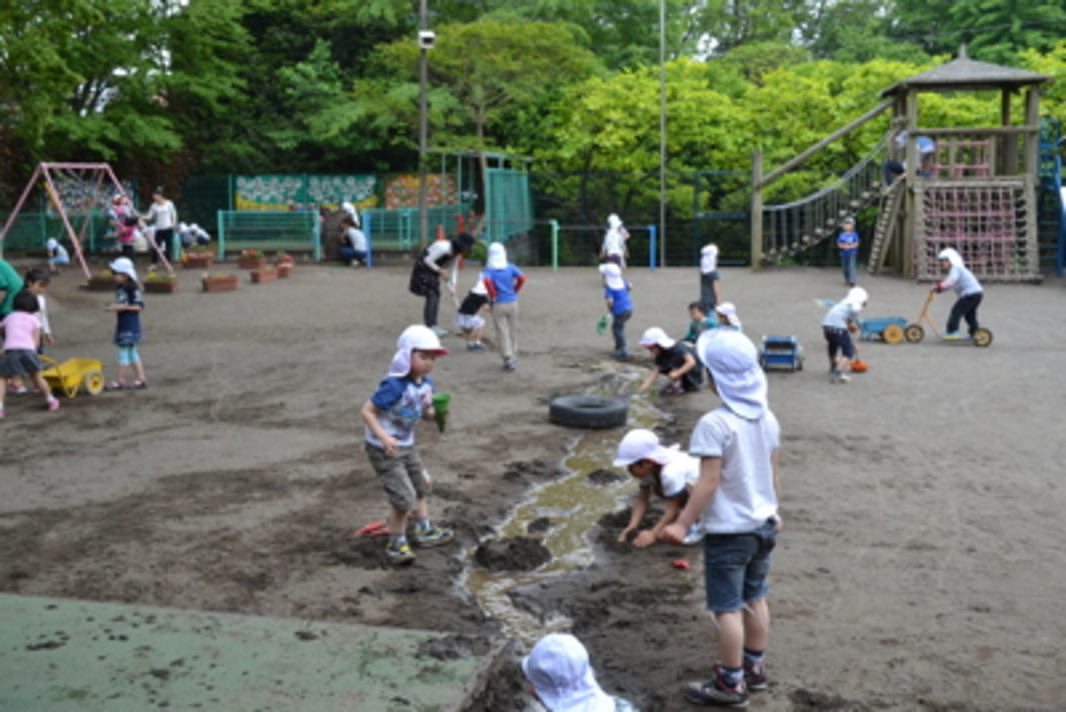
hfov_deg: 46.4
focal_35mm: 42
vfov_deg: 31.9
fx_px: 1244
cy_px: 356
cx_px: 533
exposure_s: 1/125
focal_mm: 28
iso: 200
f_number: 5.6
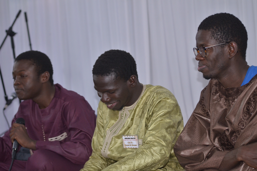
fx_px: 748
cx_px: 128
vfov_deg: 13.0
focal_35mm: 105
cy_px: 86
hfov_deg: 19.5
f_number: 4
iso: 800
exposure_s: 1/60
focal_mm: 70
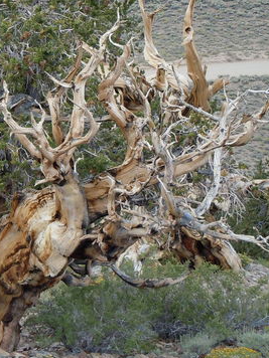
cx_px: -93
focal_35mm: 153
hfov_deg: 9.5
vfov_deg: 12.9
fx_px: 1585
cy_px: 83
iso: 100
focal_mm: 12.2
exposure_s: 1/160
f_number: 4.1
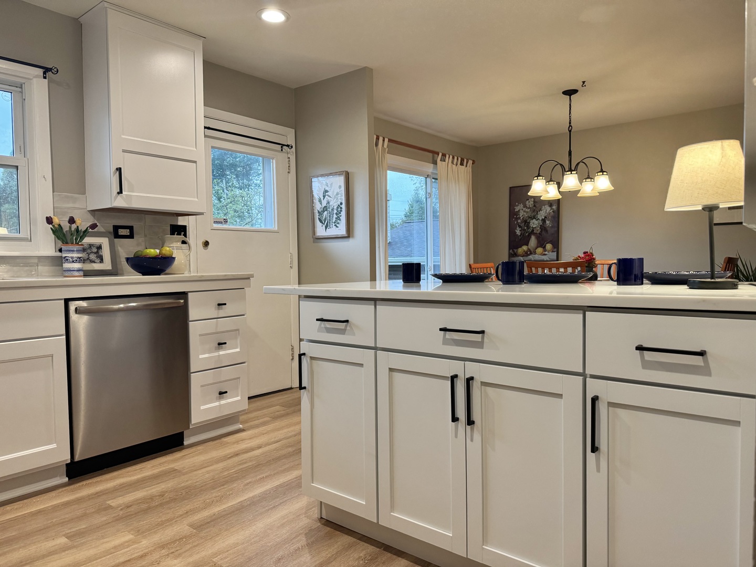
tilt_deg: -2.4
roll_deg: +0.3
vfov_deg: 56.8
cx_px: 378
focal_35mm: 24
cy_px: 284
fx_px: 524
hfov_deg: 71.6
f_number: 1.78
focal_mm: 6.76
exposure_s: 1/120
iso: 200
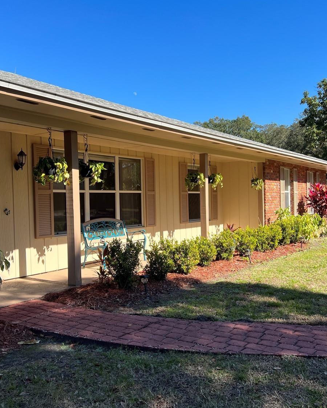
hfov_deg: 41.1
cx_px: 145
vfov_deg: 50.3
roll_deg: +0.8
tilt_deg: -1.3
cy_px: 204
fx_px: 436
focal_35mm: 36
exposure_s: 1/1934
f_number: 1.5
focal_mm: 5.7
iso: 50
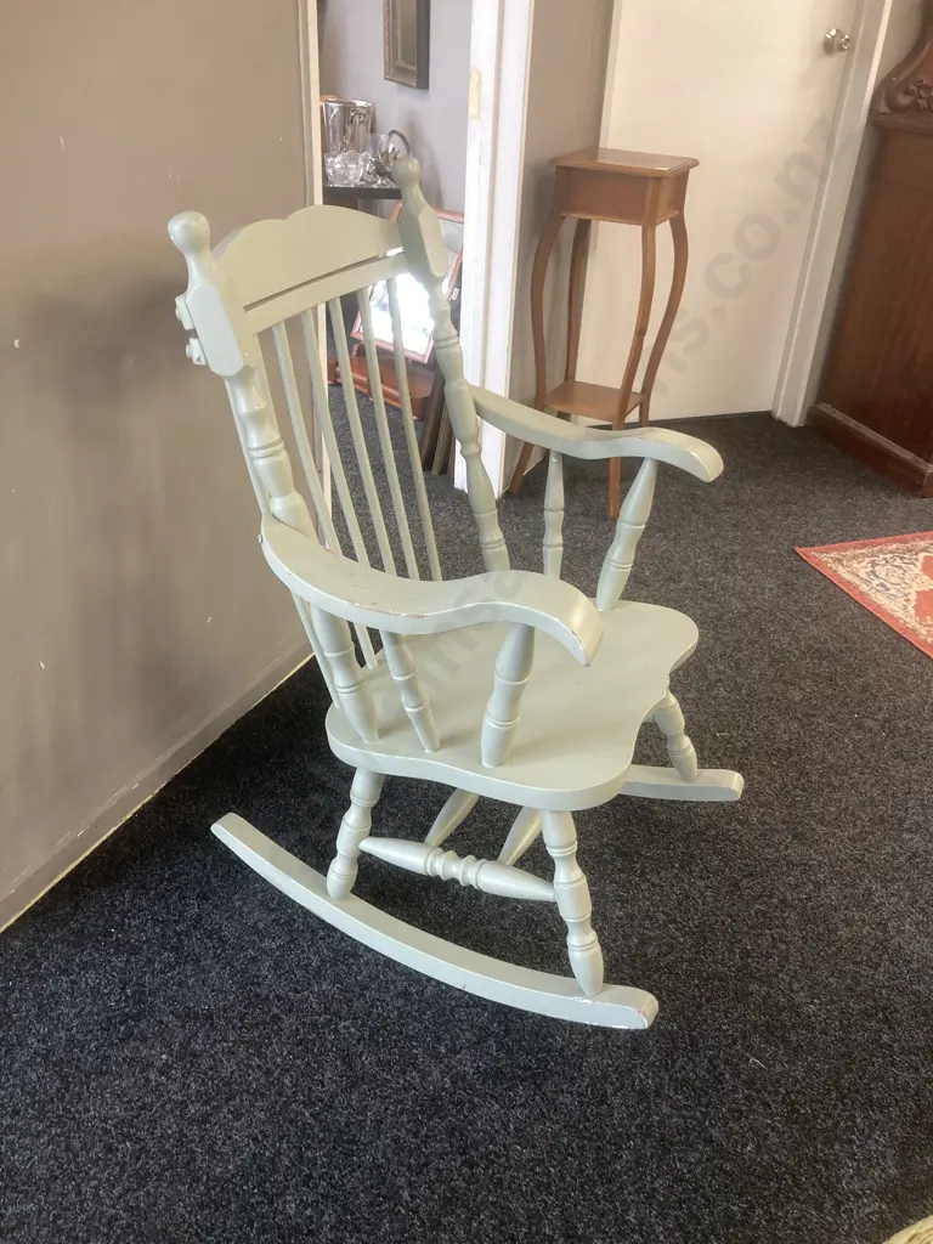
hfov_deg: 49.7
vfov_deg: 63.4
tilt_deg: -30.5
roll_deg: -4.0
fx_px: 1006
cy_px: 622
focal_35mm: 28
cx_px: 466
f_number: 1.8
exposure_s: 1/50
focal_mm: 3.99
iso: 160
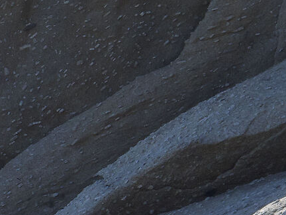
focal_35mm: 467
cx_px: -349
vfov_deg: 3.2
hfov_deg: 4.2
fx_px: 3858
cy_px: 267
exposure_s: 1/640
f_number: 7.1
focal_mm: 42
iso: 200
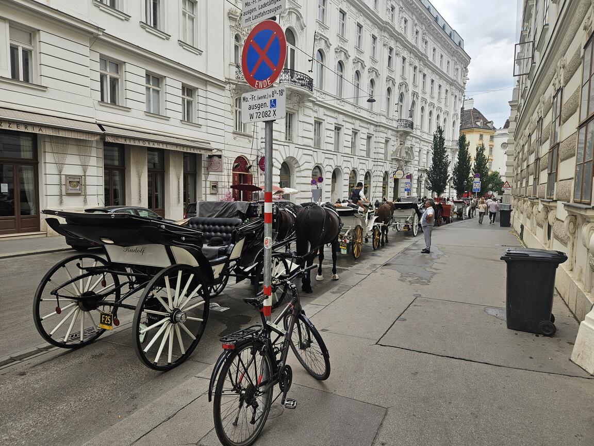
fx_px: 395
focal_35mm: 23
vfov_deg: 58.9
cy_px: 223
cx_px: 297
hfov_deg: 73.9
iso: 25
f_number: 1.8
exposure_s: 1/387
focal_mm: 5.4
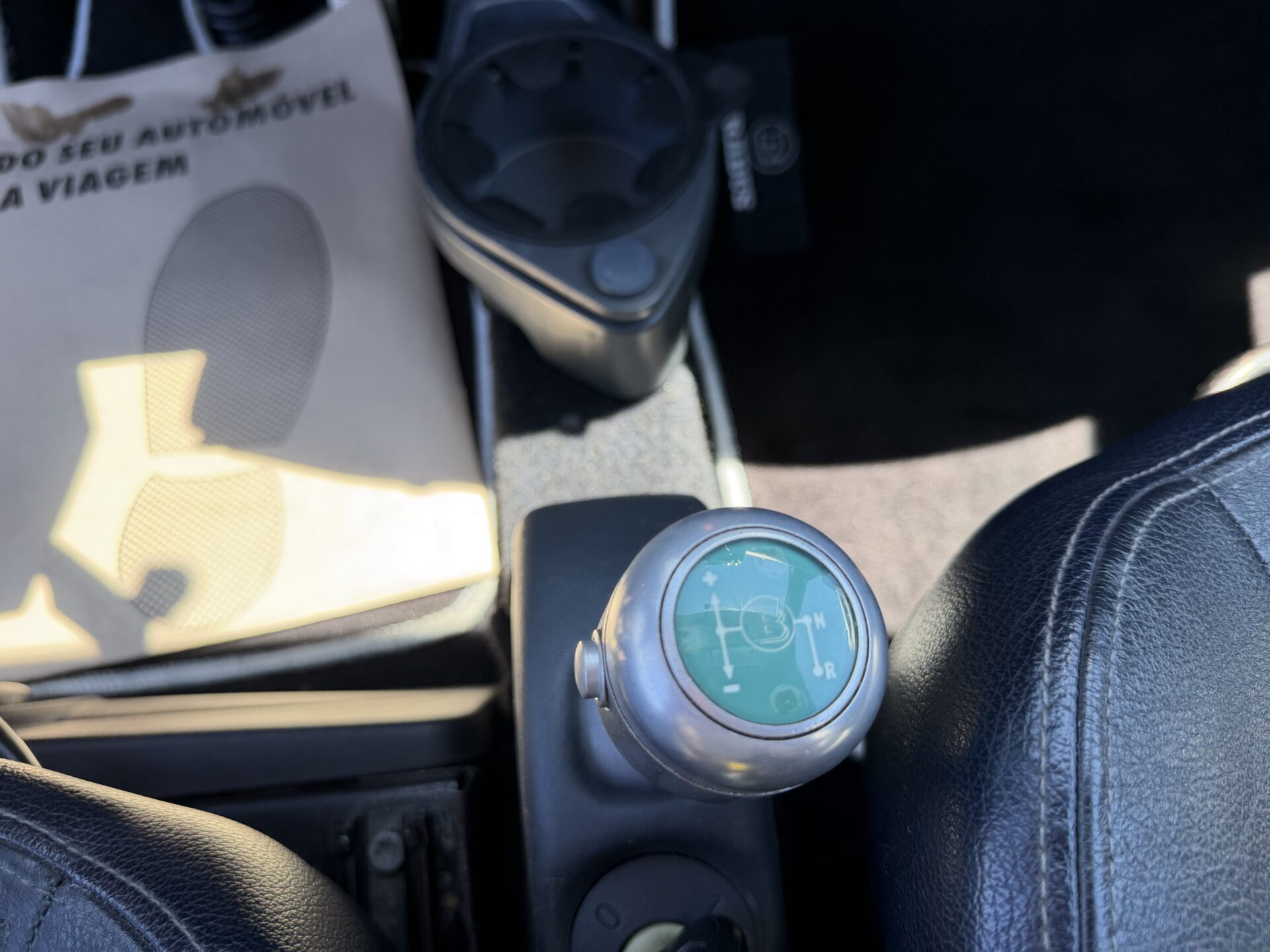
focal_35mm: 24
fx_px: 881
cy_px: 476
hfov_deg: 71.6
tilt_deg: -70.0
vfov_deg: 56.8
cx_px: 635
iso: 64
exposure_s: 1/219
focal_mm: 6.76
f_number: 1.78
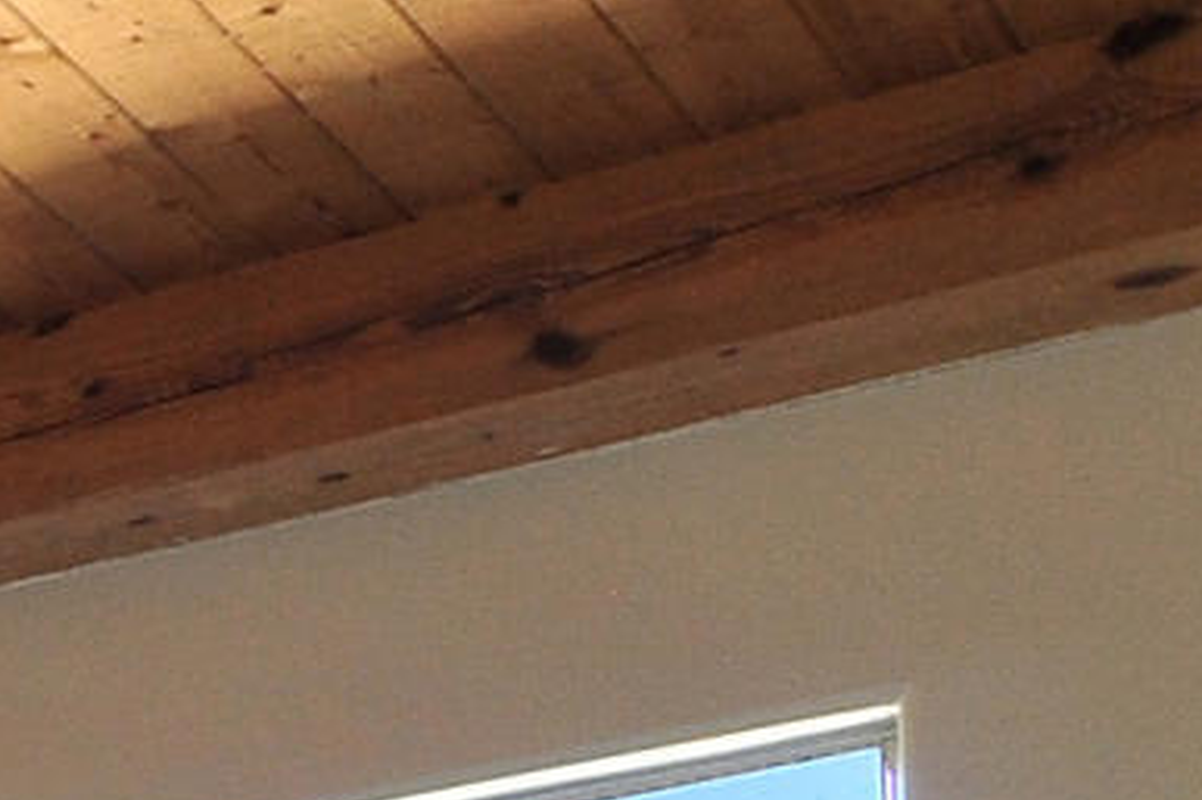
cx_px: -2560
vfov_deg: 8.5
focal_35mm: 140
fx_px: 4672
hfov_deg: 10.1
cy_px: 2207
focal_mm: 18
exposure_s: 1/30
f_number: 10
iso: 1000
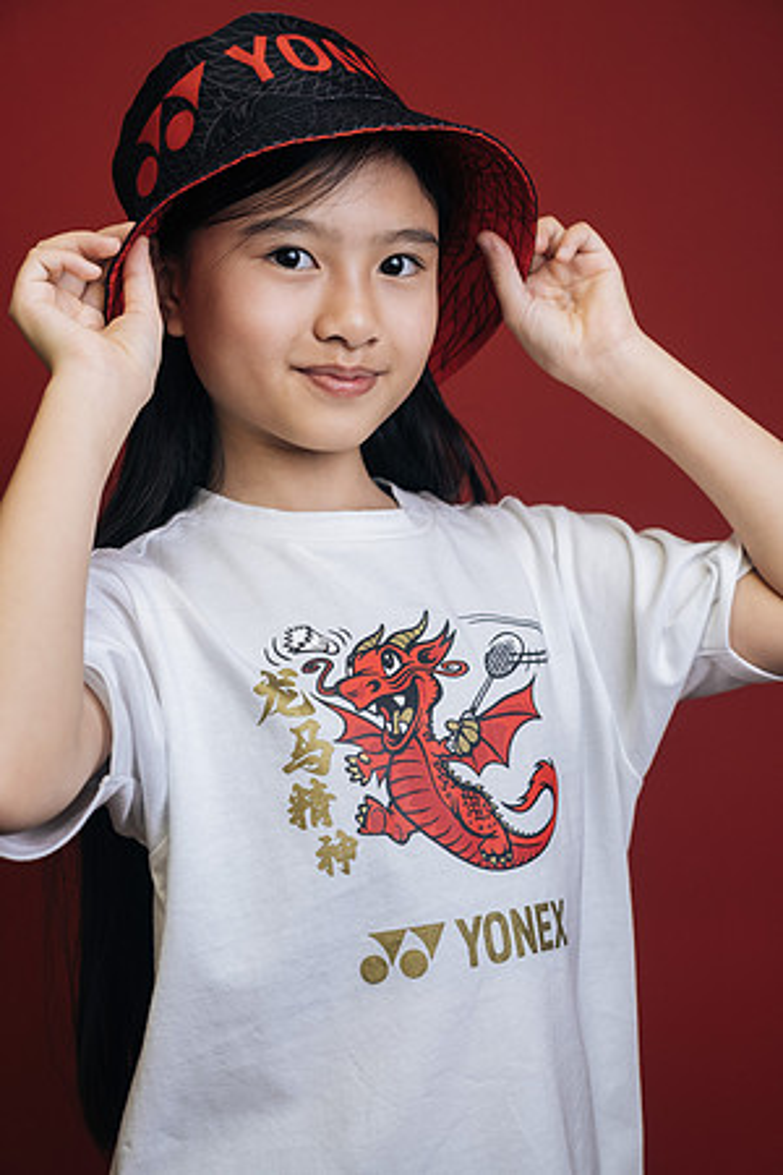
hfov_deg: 23.4
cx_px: 392
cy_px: 588
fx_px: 1892
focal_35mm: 58
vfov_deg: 34.5
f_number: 3.2
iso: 400
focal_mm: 38.8
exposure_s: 1/125
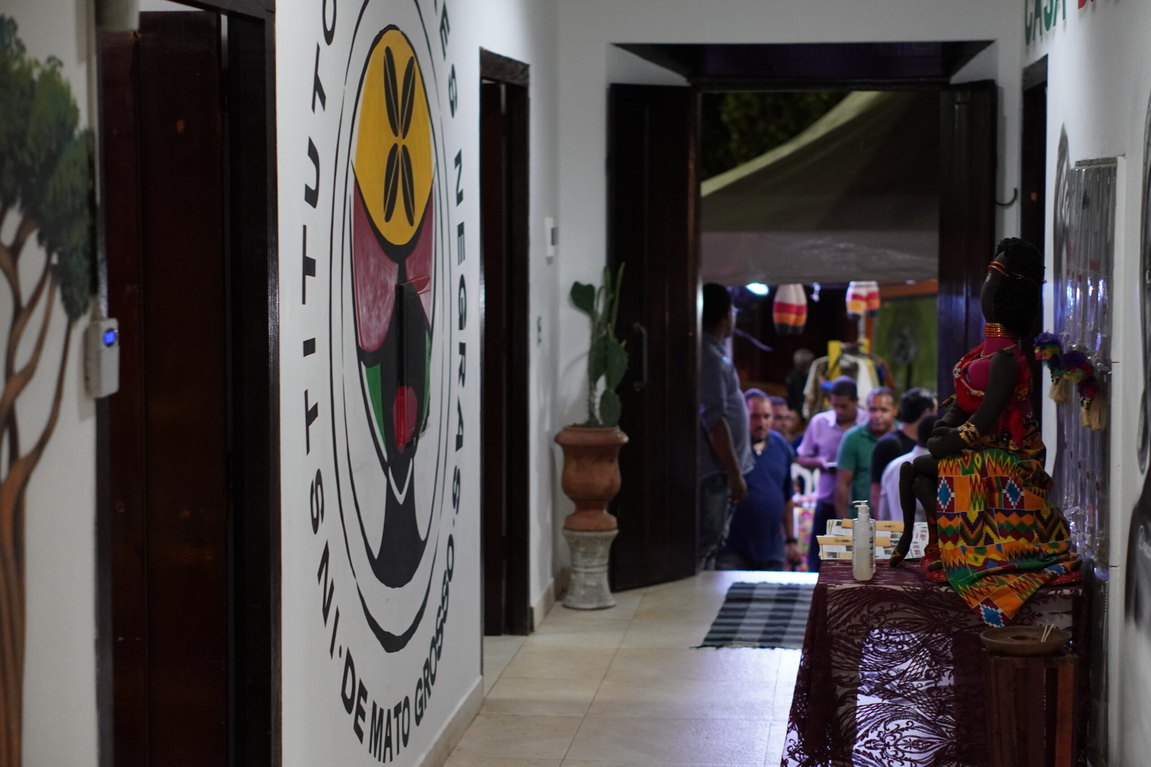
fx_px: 2398
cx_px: 576
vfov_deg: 18.2
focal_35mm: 75
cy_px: 384
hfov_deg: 27.0
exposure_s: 1/160
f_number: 2
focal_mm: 50
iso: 1600
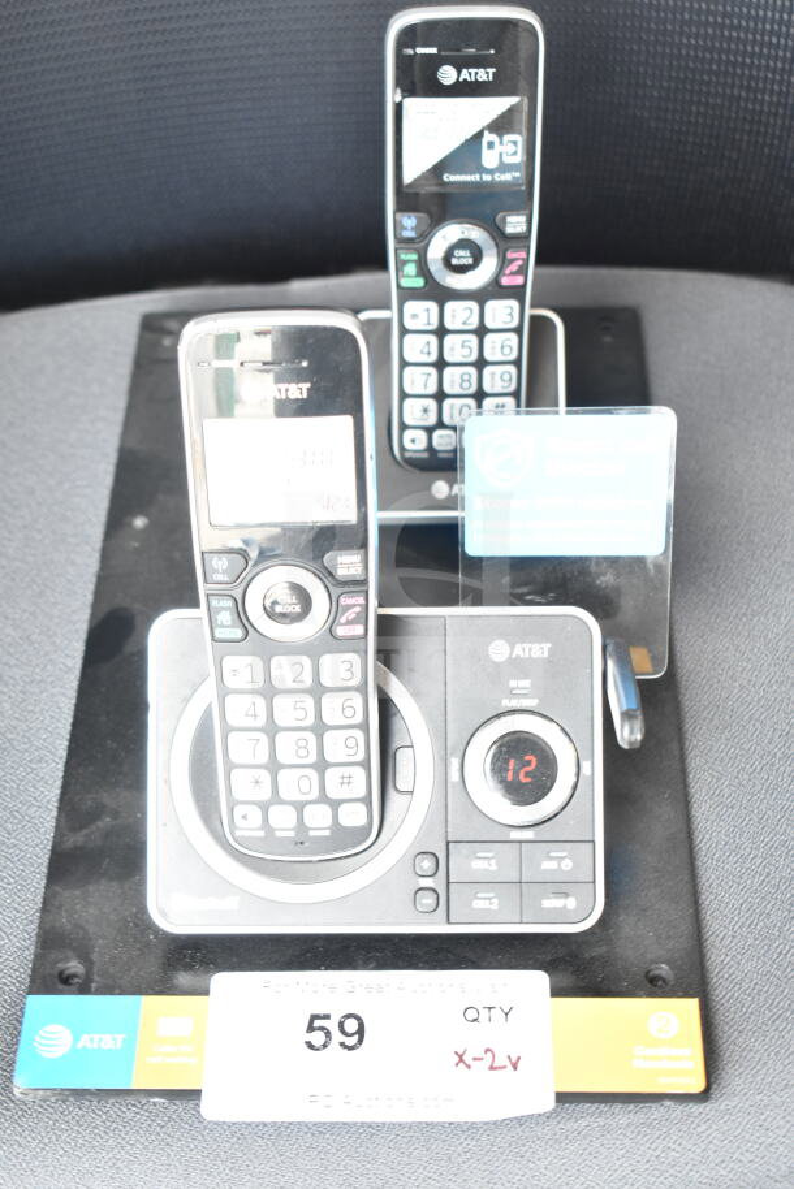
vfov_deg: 31.9
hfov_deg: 21.6
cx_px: 397
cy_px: 594
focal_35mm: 63
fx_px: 2083
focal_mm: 42
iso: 1600
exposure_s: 1/100
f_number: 5
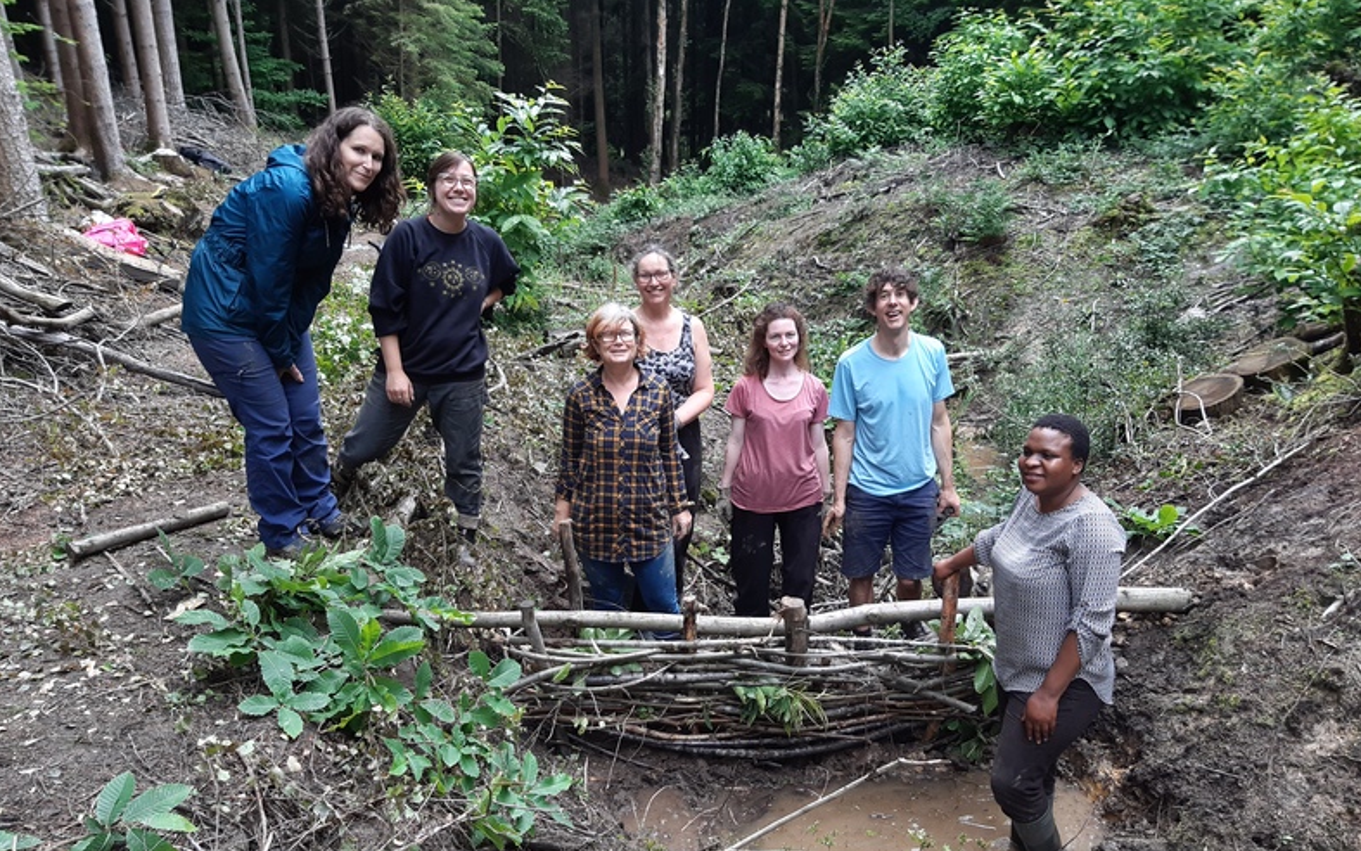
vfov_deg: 44.4
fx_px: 1039
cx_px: 673
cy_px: 489
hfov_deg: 66.5
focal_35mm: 28
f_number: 1.7
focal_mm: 3.92
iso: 40
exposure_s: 1/233
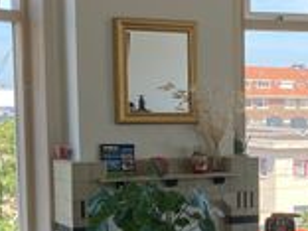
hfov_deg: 17.3
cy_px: 219
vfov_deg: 13.6
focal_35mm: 108
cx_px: 375
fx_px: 961
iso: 20
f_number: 1.8
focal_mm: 3.99
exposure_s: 1/216
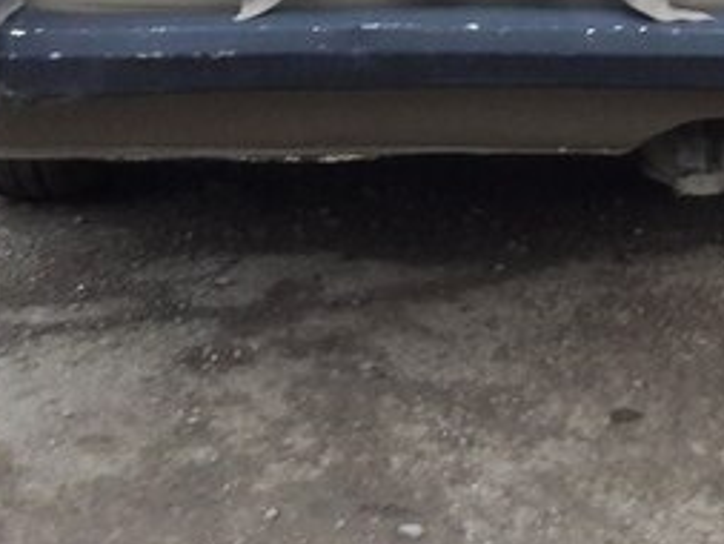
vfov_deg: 19.0
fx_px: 1528
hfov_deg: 26.6
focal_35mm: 73
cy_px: -113
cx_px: 449
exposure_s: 1/17
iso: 320
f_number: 1.9
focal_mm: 3.7
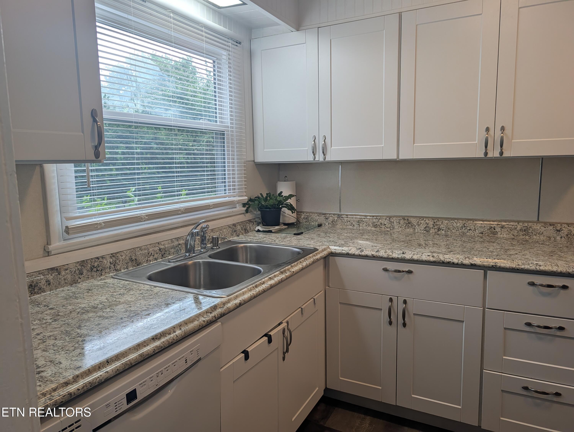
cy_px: 216
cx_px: 287
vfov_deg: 56.9
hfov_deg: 71.5
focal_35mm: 24
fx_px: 398
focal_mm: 6.9
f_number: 1.68
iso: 85
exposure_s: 1/120
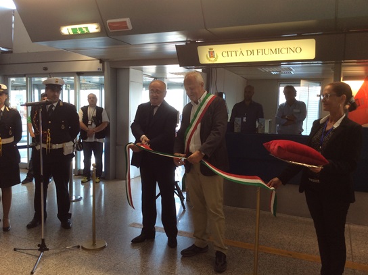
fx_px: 351
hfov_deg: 55.4
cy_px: 138
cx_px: 184
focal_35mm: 33
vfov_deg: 42.9
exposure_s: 1/24
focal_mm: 3.3
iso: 32
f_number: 2.4
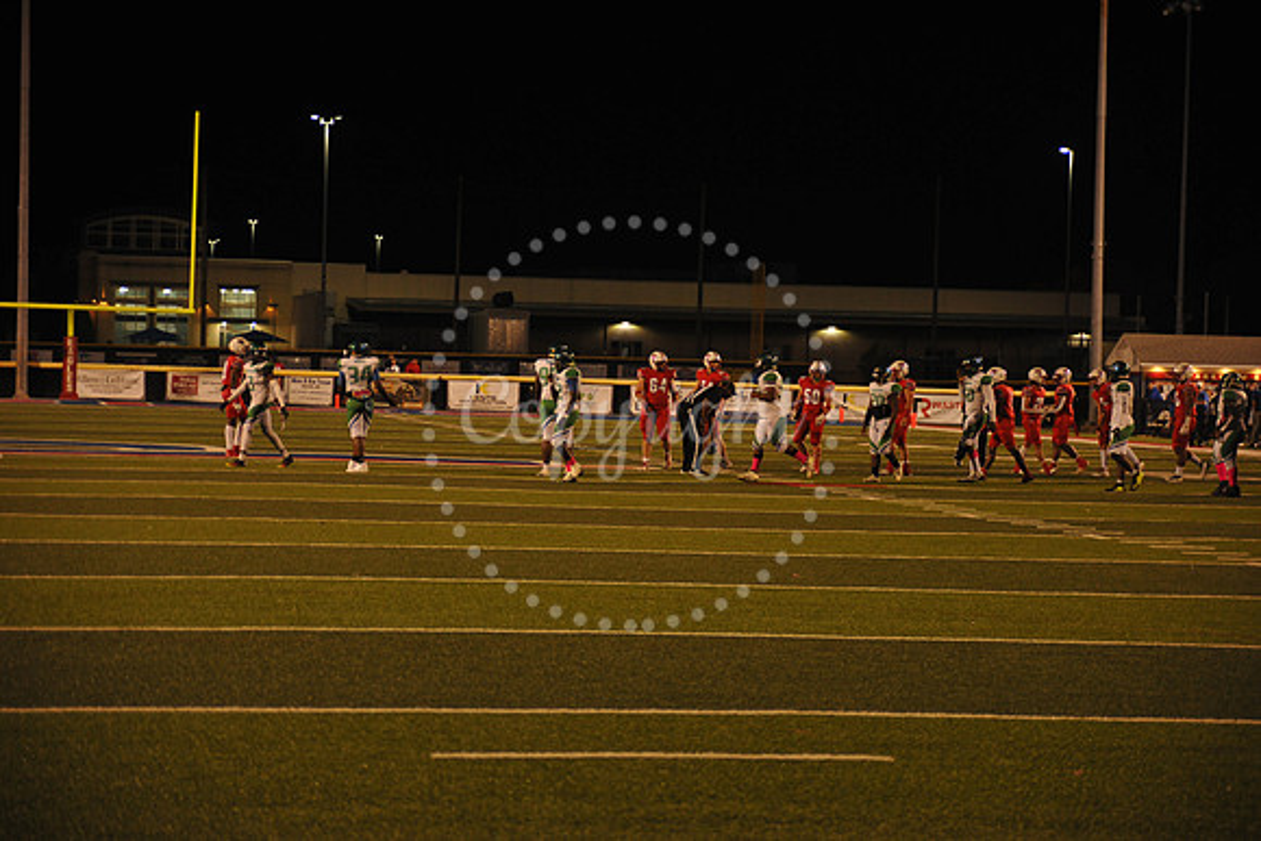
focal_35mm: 105
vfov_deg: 13.0
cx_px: 630
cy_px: 420
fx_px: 3679
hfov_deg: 19.5
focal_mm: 105
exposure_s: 1/125
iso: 1600
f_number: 4.5
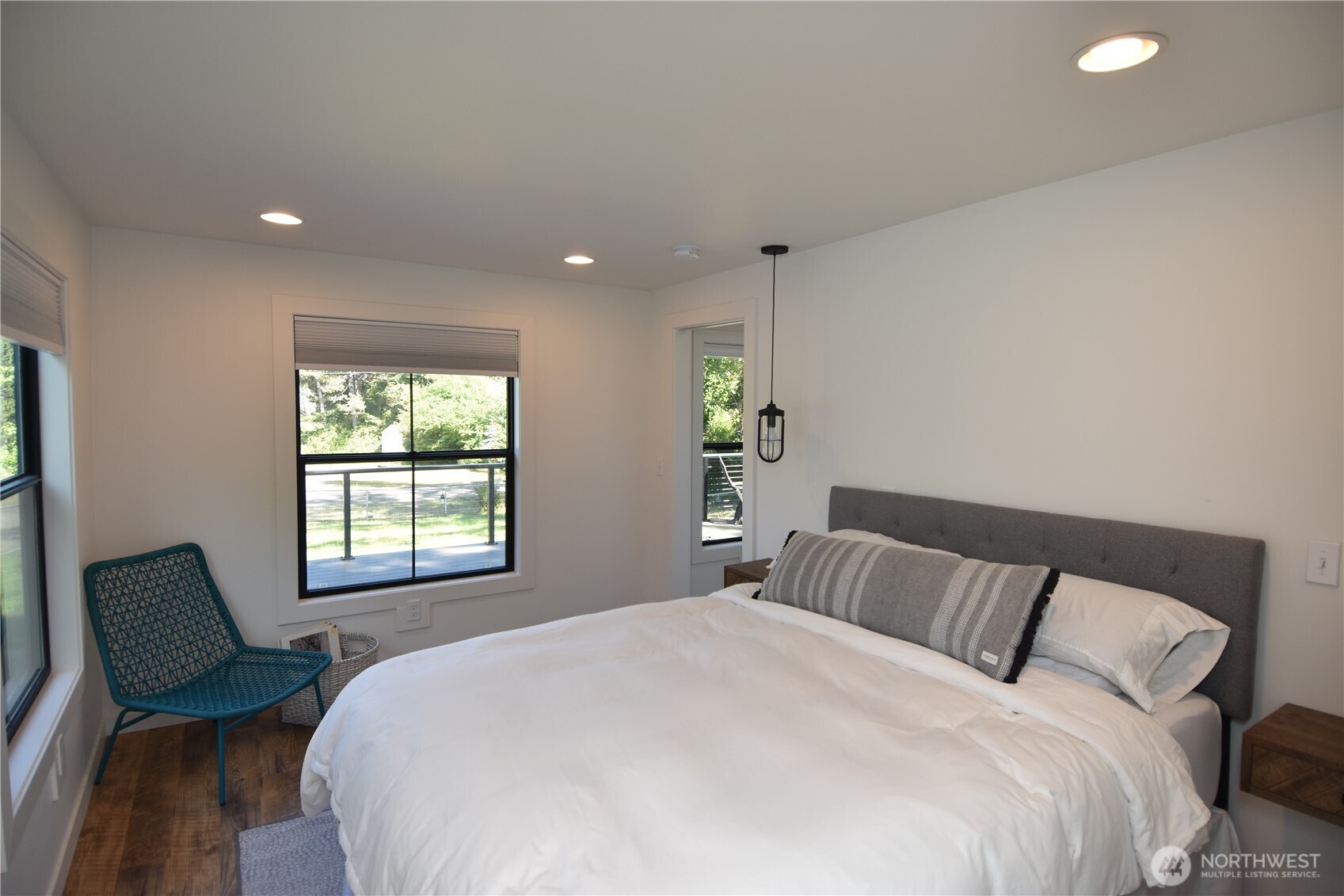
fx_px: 672
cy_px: 448
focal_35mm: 18
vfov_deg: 67.4
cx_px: 672
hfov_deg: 90.0
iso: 200
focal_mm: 12
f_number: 4.5
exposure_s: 1/80
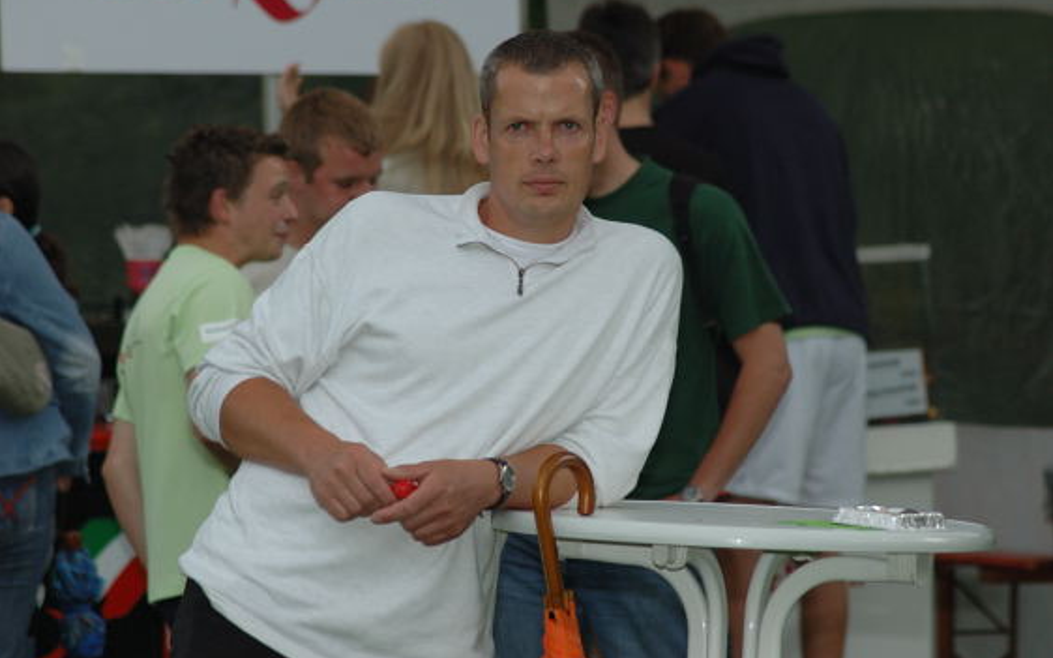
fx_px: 7919
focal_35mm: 276
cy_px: 340
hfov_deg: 7.6
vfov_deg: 4.8
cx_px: 526
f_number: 5.6
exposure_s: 1/125
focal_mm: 180
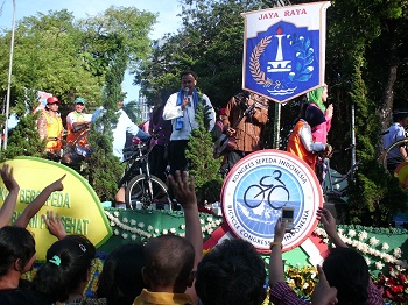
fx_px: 424
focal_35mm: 36
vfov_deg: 39.6
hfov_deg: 51.4
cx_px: 204
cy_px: 152
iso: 100
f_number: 7.3
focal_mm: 6.3
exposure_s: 1/100
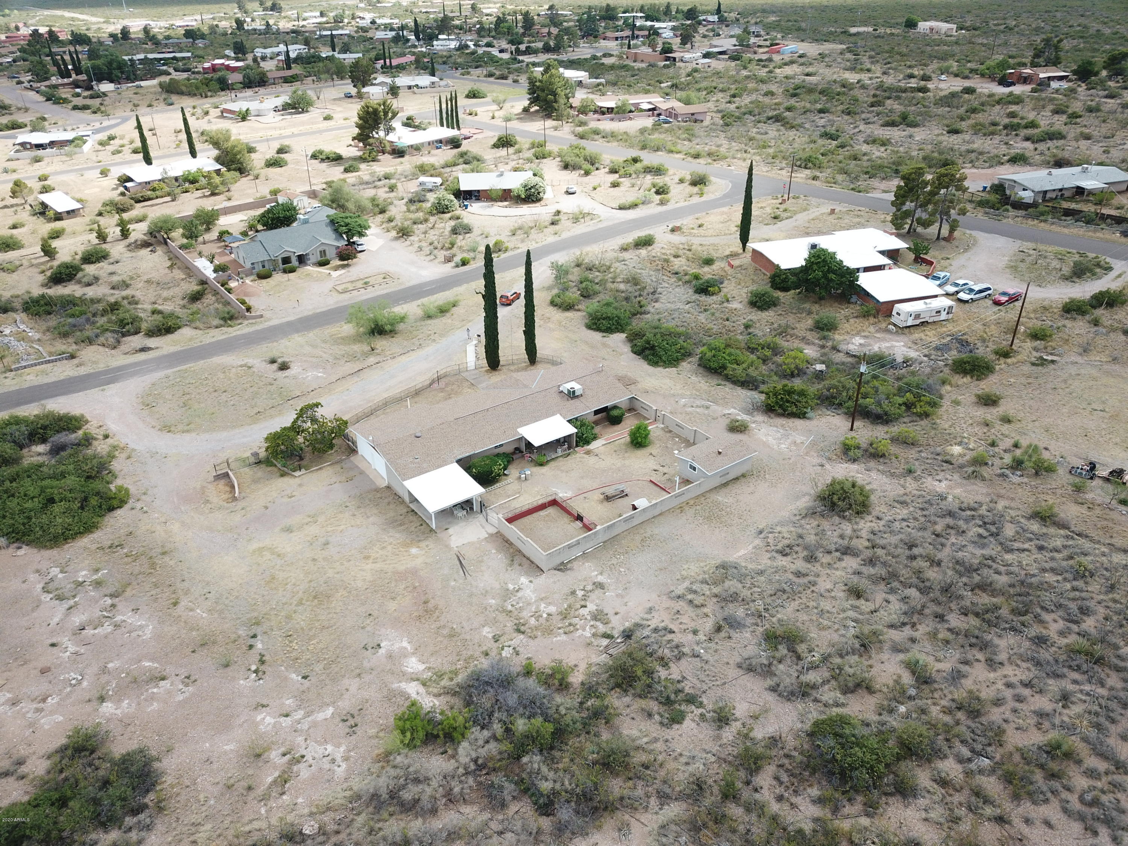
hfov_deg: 67.3
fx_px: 847
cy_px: 423
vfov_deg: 53.1
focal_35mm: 26
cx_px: 564
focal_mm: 4.73
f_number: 2.2
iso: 100
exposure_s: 1/494
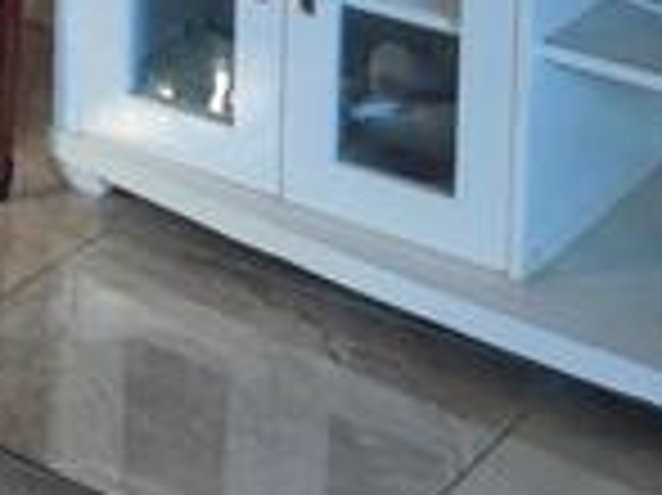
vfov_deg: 10.6
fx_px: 2389
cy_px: -576
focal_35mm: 125
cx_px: -104
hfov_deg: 15.3
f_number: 1.8
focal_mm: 5.4
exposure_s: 1/100
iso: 500
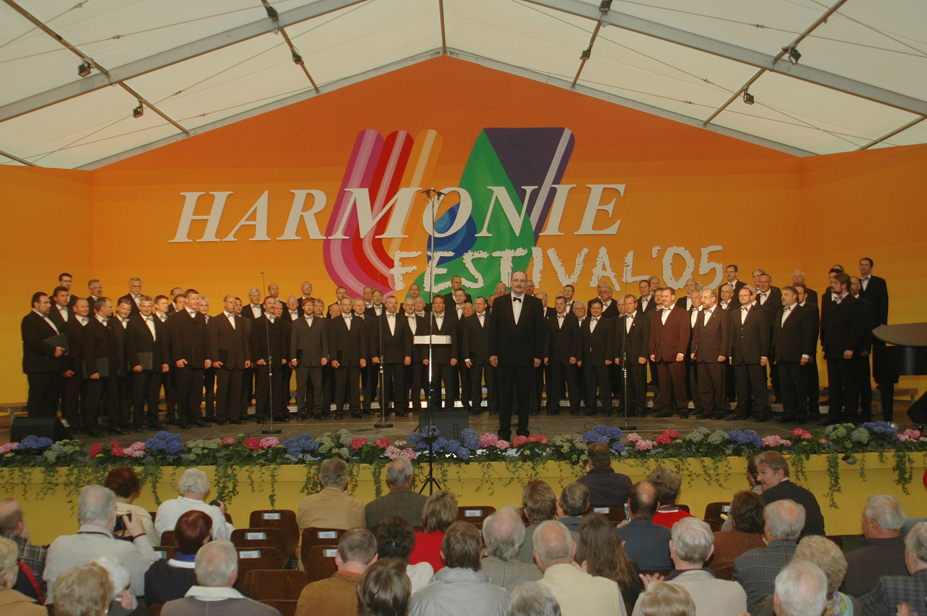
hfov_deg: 46.4
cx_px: 464
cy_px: 308
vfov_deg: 31.8
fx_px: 1081
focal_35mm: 42
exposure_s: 1/60
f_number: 4
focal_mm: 28
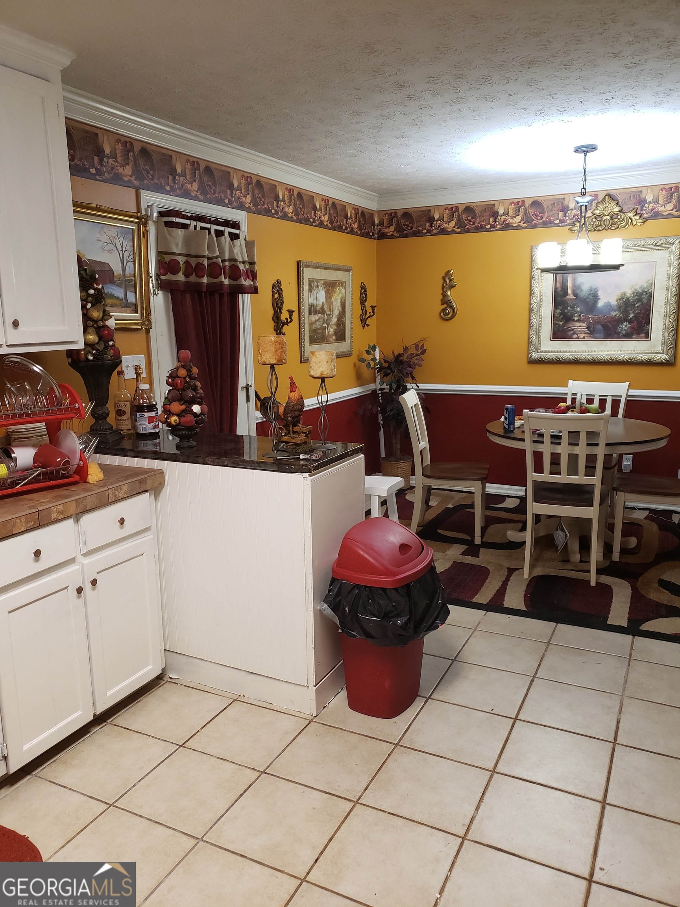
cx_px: 340
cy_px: 454
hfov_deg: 53.1
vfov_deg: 67.3
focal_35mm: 26
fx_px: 681
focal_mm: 4.3
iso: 200
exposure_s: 1/60
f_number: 1.5
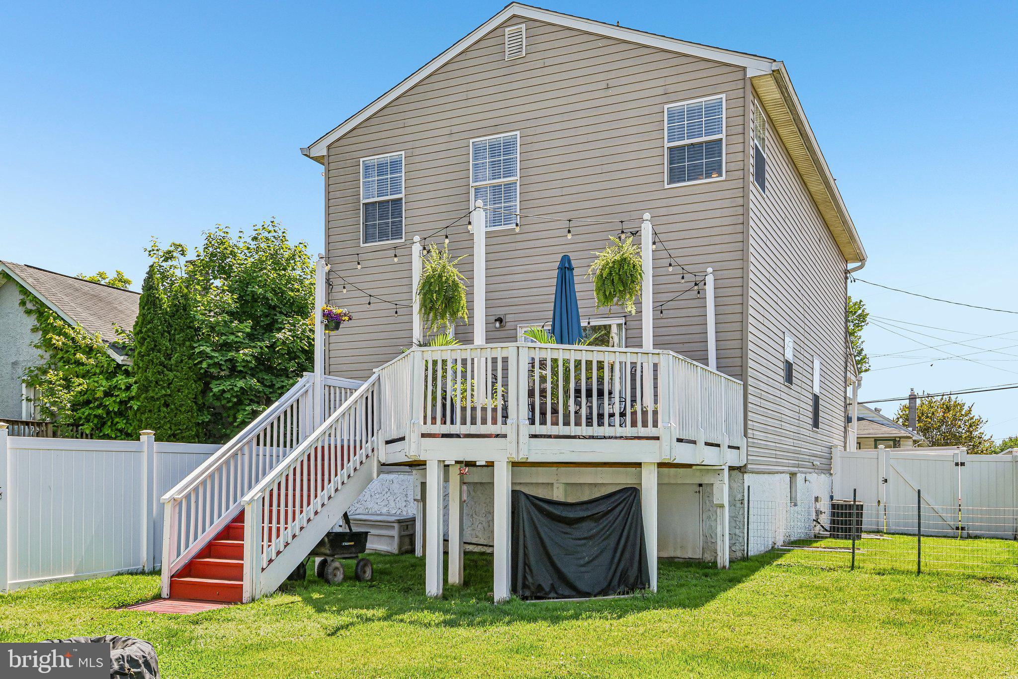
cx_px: 509
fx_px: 876
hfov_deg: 60.3
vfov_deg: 42.3
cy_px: 340
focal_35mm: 31
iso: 400
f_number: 8
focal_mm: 31
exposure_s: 1/1000
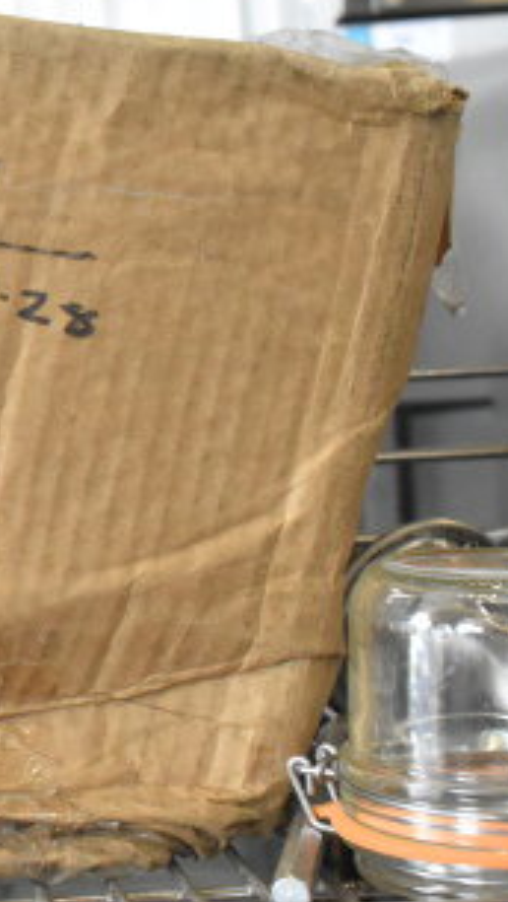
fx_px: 2176
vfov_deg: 23.3
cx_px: -346
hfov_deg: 12.4
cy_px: 345
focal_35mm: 91
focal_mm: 29
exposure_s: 1/250
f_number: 8
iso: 6400
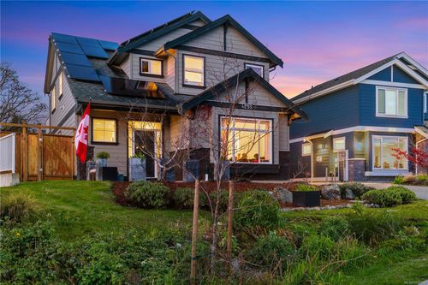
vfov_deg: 39.9
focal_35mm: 33
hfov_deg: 57.2
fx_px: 392
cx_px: 214
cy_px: 142
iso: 125
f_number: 8
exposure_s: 1/400
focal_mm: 33
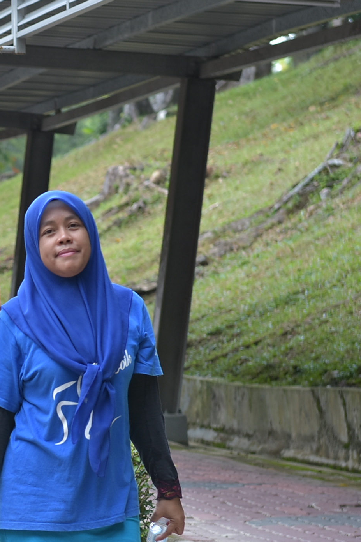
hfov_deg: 6.0
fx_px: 3400
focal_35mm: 226
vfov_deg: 9.1
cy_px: 296
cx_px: -129
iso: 200
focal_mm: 70
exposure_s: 1/320
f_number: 4.5
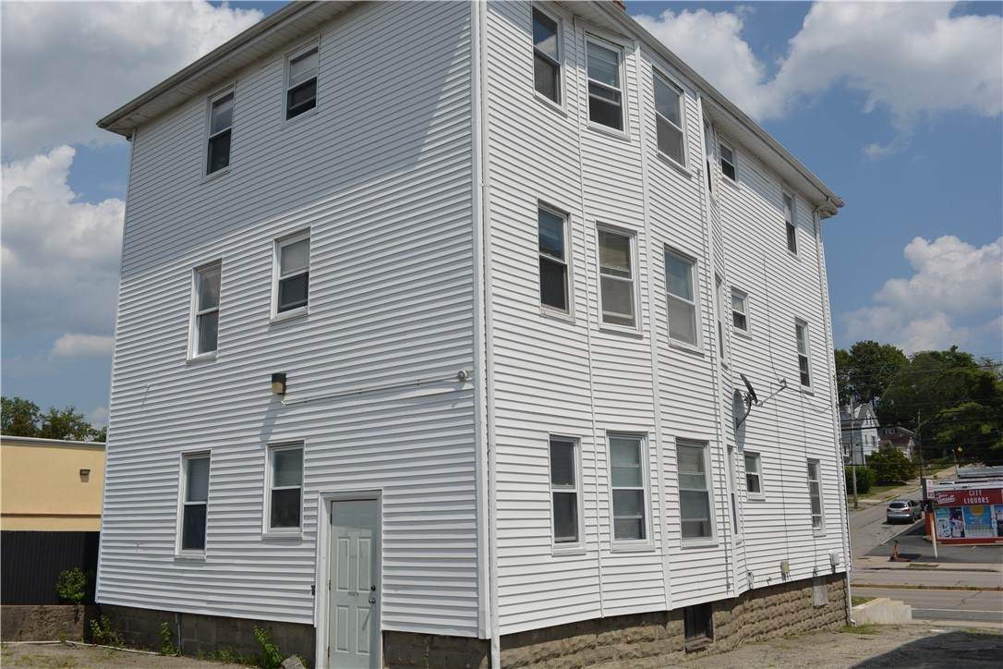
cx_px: 502
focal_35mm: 30
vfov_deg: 43.6
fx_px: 836
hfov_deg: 61.9
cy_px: 334
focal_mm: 20
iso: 100
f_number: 8
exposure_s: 1/500
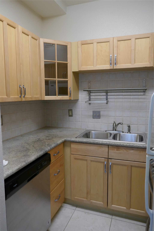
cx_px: 77
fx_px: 160
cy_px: 116
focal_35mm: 25
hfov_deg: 51.3
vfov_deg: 71.5
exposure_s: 1/60
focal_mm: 9.1
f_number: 2.8
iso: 320
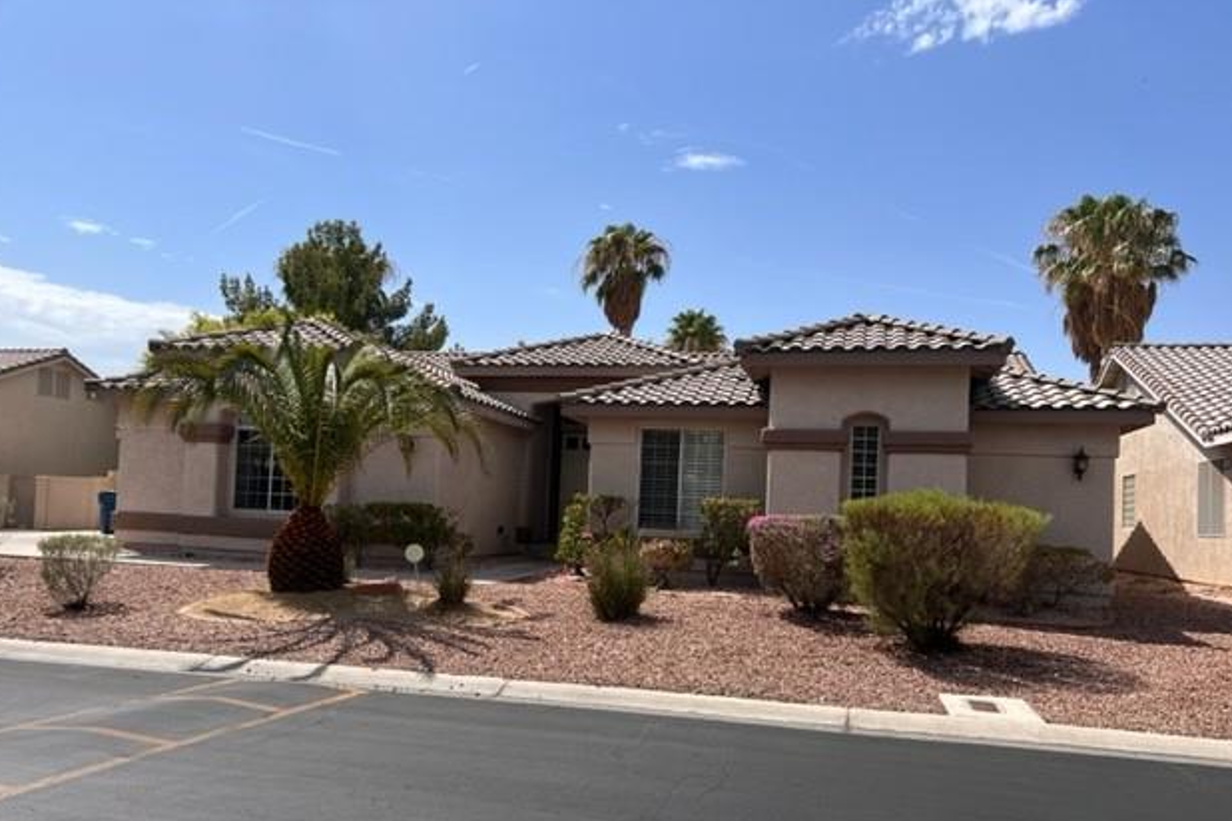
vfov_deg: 46.2
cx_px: 624
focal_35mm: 28
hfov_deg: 65.5
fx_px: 958
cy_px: 474
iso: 50
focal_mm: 5.7
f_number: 1.5
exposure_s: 1/5319
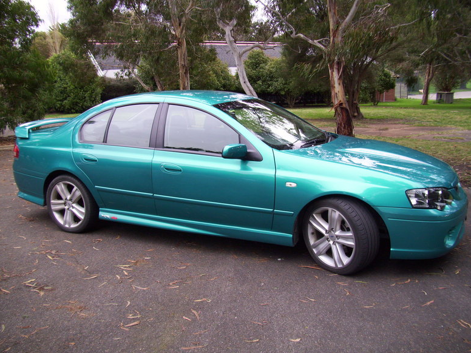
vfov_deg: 42.9
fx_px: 449
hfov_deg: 55.3
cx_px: 240
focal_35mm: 33
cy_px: 172
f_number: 2.9
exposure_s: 1/60
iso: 80
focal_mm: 5.7
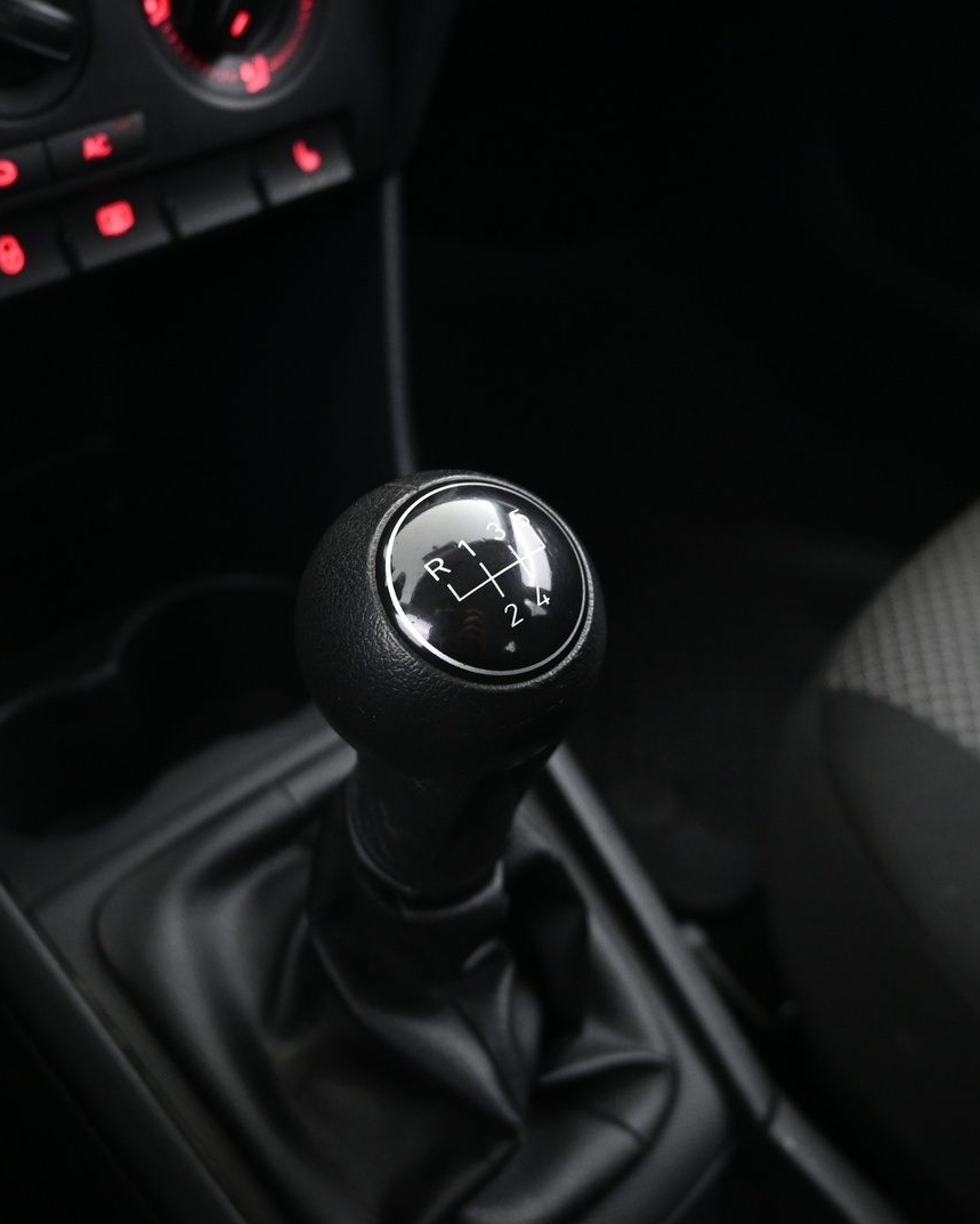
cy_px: 610
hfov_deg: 43.4
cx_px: 507
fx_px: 1232
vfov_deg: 52.8
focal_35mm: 34
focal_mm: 16
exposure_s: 1/5
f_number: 3.5
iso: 1600
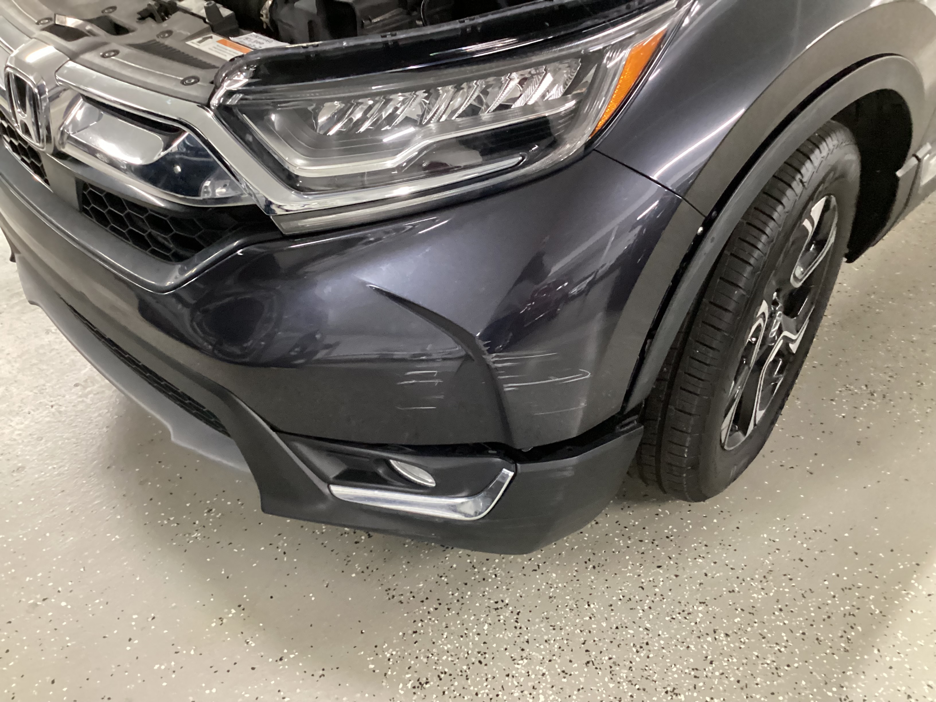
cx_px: 468
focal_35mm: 31
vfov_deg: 45.4
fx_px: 838
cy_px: 351
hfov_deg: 58.4
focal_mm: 3.3
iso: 640
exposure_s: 1/30
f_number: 2.4
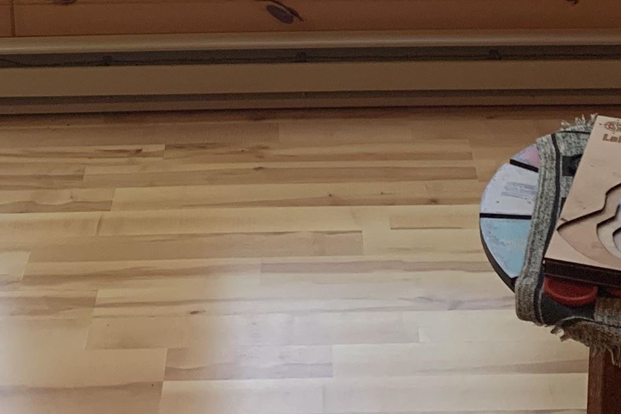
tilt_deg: -13.6
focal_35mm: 87
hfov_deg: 23.3
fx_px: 1501
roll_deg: +0.6
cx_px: 364
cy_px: -199
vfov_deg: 14.7
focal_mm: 4.25
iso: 80
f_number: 1.8
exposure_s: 1/120
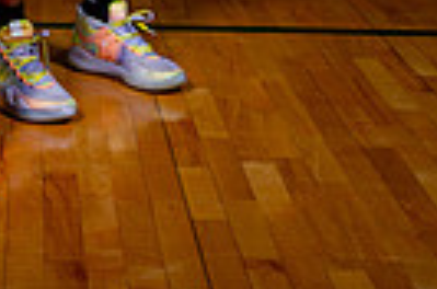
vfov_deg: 10.6
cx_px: -26
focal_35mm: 112
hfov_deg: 17.7
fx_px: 1356
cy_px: -374
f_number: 8
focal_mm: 33
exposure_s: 1/125
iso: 100
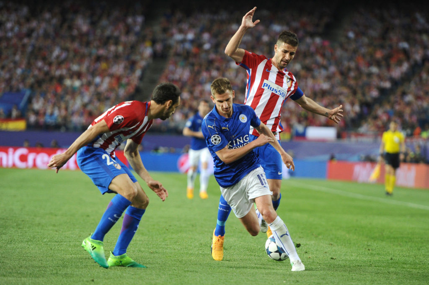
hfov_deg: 11.1
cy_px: 142
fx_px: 2203
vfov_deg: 7.4
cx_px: 214
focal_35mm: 185
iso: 2500
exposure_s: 1/800
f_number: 2.8
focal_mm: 185
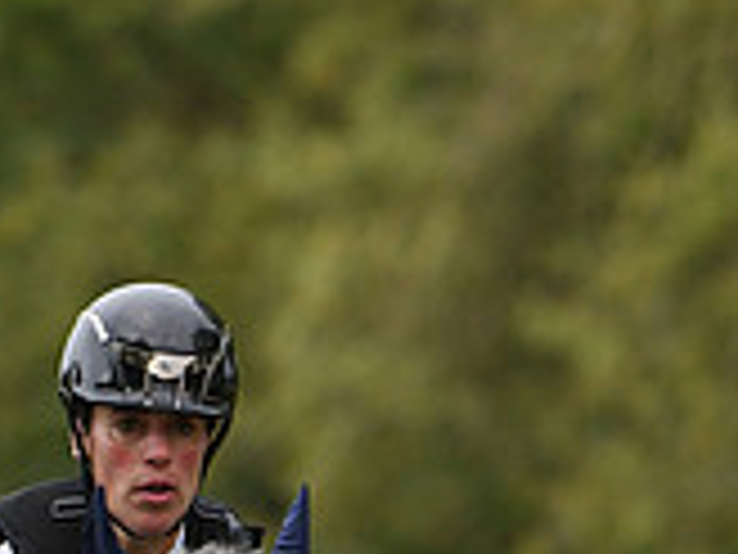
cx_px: 83
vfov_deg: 1.0
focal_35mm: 1532
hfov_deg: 1.3
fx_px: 32662
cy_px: 1189
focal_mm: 300
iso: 1400
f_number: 5.6
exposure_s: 1/1000
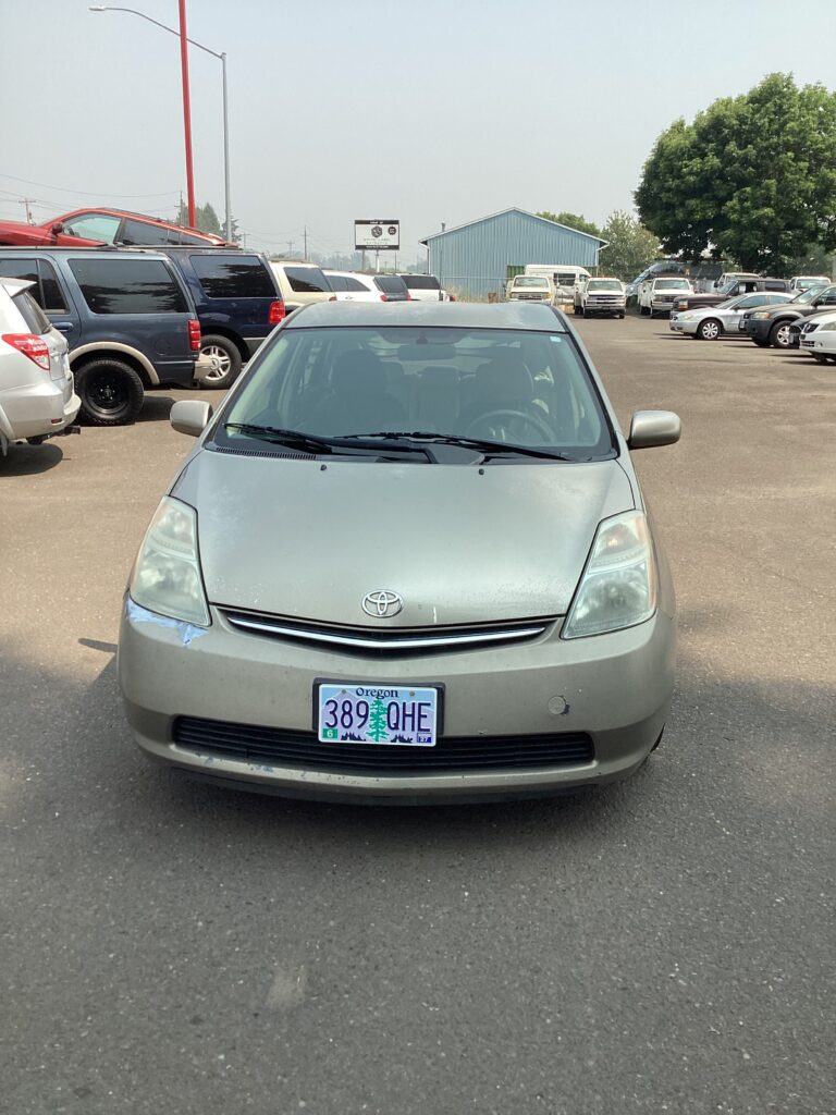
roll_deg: -0.9
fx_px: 998
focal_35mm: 31
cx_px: 418
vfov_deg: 58.4
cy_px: 558
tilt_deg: -14.6
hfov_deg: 45.4
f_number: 2.4
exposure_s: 1/981
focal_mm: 3.3
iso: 25
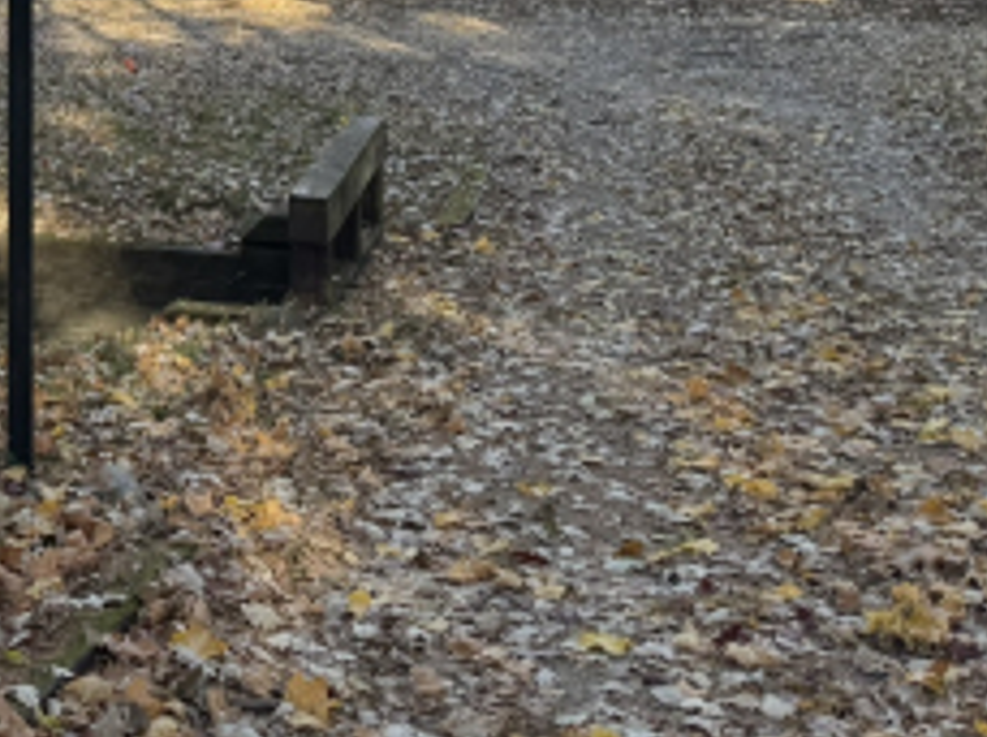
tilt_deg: +3.4
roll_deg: +0.2
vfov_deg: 18.9
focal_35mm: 70
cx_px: -45
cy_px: -297
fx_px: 1993
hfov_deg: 26.1
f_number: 1.78
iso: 80
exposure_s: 1/535
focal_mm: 6.76
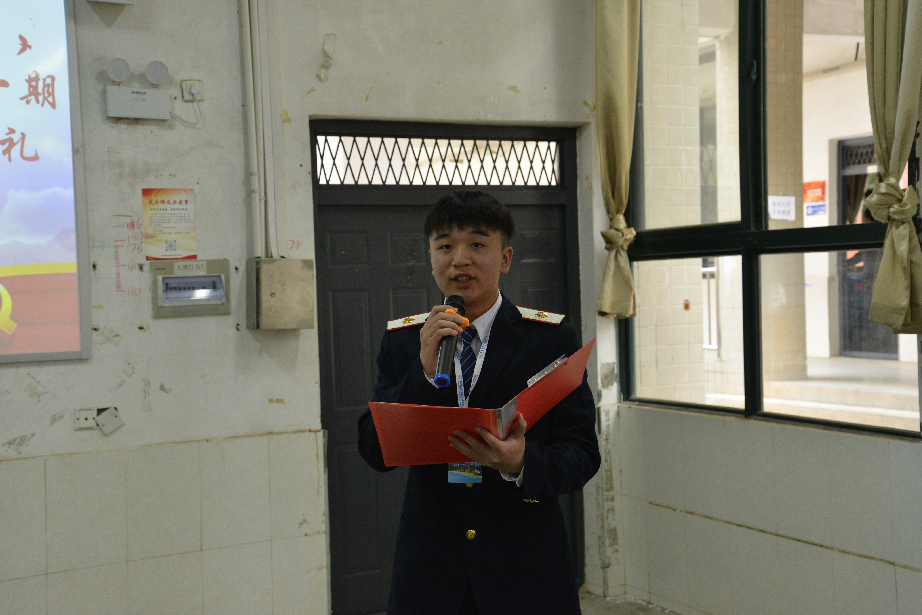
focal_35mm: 48
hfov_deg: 41.1
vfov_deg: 28.1
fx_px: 1230
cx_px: 461
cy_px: 308
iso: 2500
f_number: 5.6
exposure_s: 1/100
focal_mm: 48
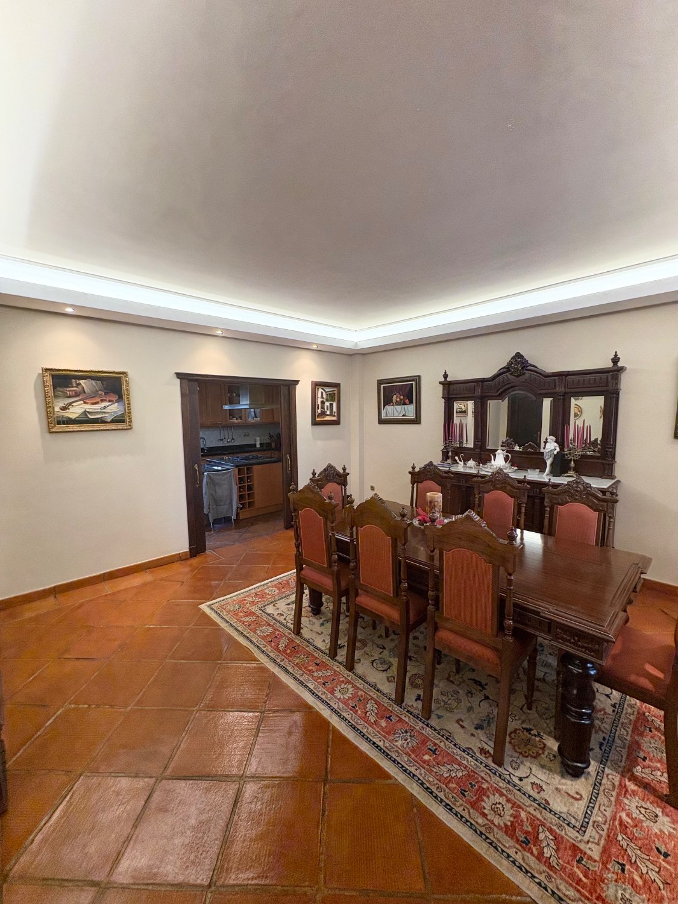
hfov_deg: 85.7
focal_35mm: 14
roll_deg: +1.1
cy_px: 452
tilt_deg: -4.7
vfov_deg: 102.1
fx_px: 366
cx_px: 339
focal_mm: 2.22
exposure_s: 1/100
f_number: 2.2
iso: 200
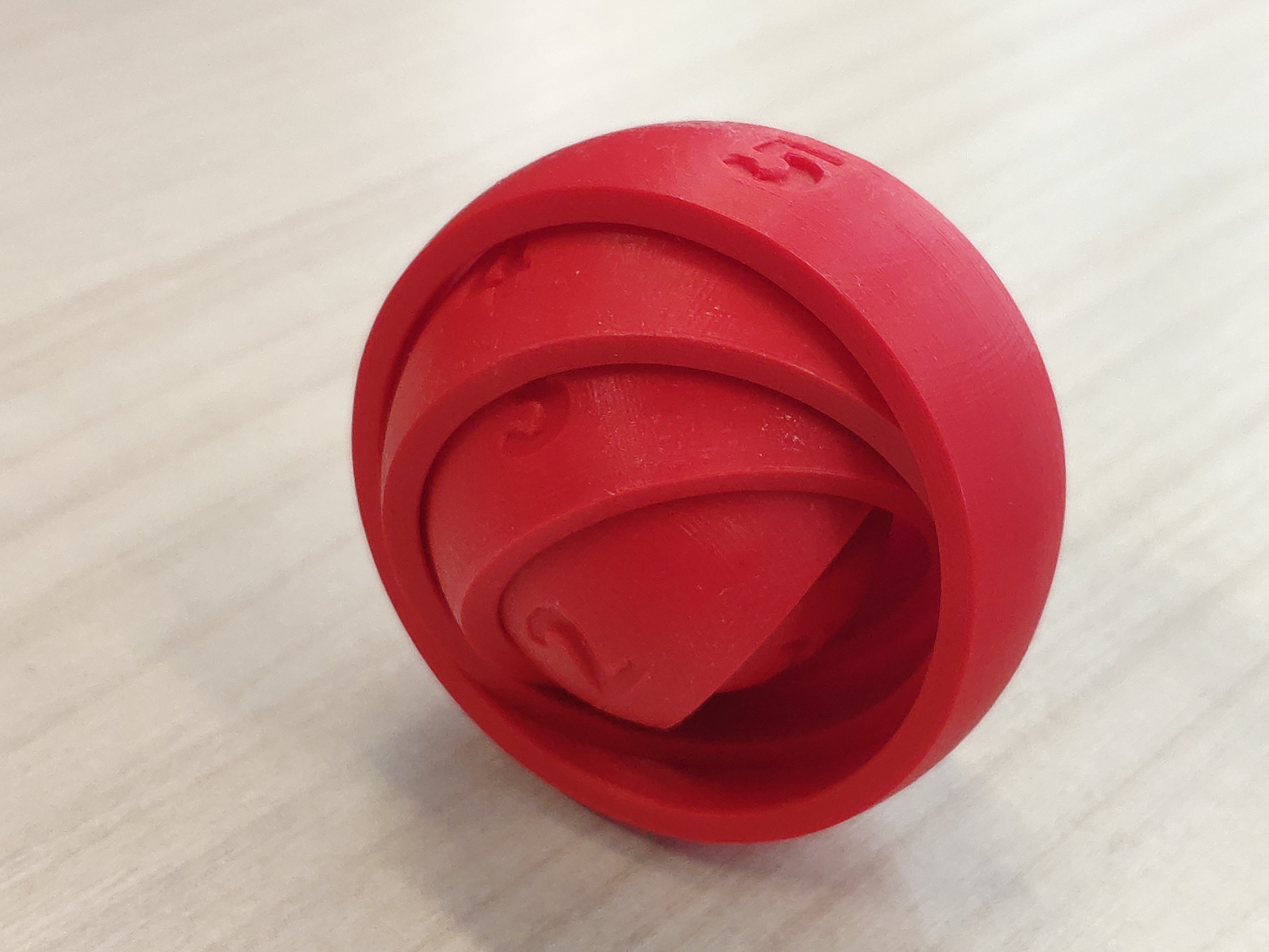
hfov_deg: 79.0
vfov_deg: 63.4
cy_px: 476
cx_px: 634
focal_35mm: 21
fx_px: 770
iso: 339
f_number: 1.8
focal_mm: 4.22
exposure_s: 1/100
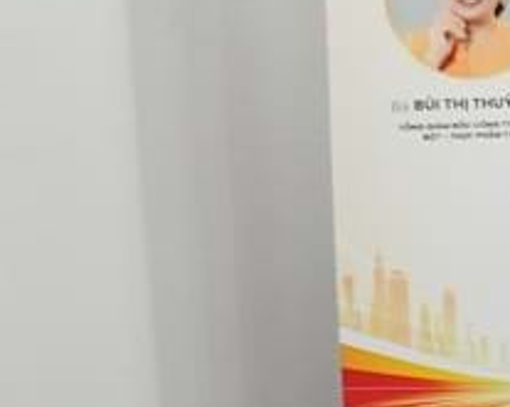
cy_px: 48
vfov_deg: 9.8
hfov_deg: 8.8
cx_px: 1752
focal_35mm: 157
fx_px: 2366
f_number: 2.8
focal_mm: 24
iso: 2000
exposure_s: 1/200
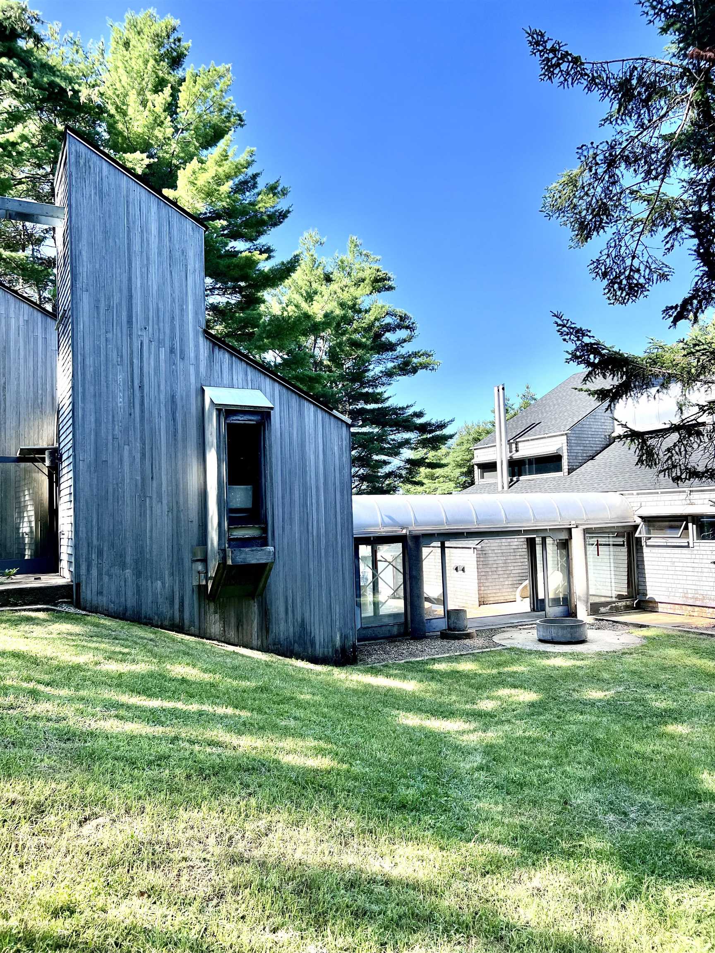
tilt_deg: +3.9
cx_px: 358
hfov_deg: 53.1
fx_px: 716
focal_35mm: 26
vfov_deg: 67.3
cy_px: 476
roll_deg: +2.3
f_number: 1.5
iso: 50
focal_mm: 5.7
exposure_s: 1/1575
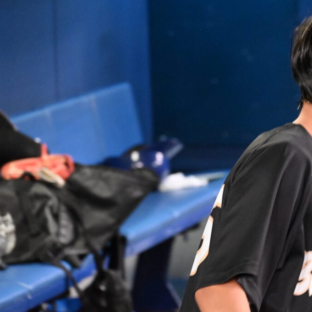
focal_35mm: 211
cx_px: 218
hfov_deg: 8.3
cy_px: 156
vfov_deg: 8.3
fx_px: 2152
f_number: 5
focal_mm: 110
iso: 9000
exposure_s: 1/125
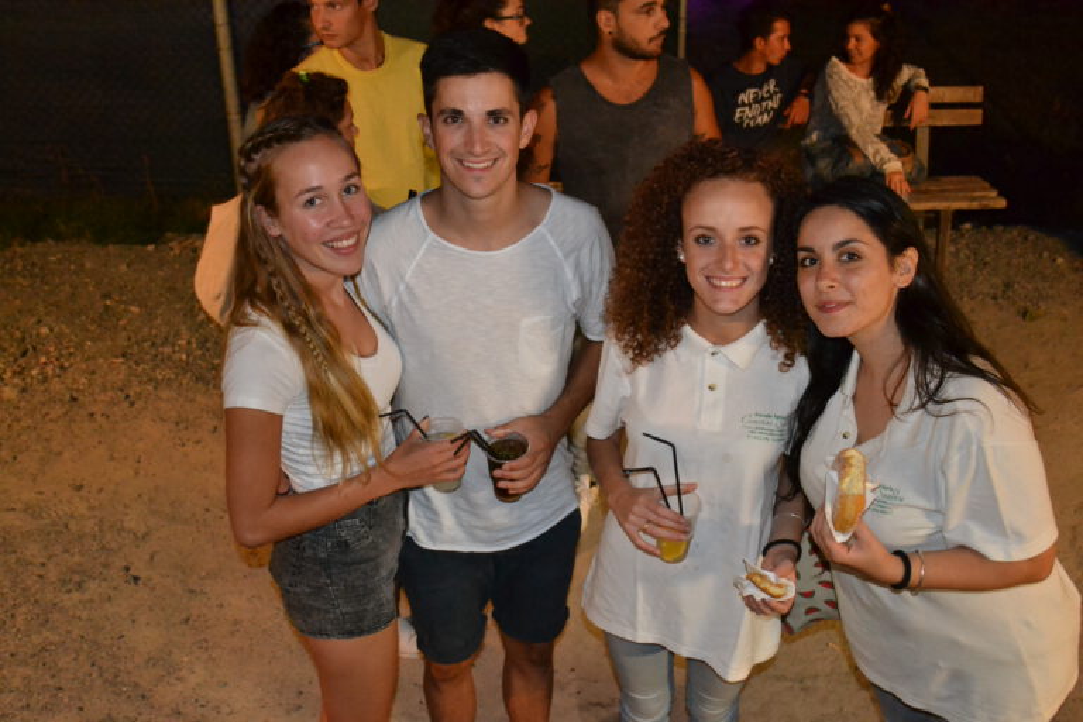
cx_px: 542
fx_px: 1083
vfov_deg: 36.9
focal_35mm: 36
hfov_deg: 53.1
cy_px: 361
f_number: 3.5
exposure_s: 1/60
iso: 3200
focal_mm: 24
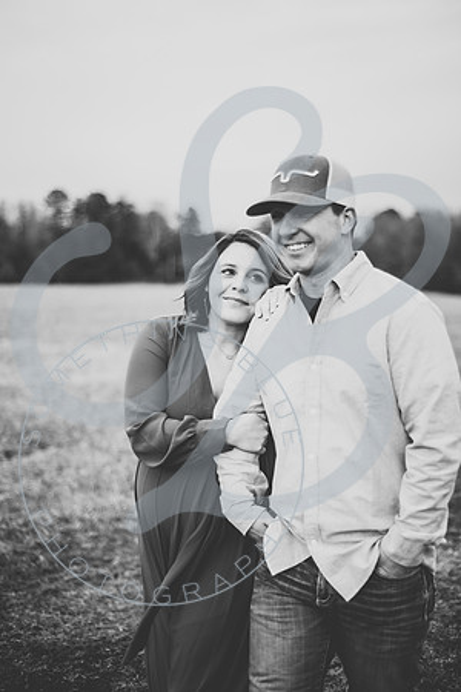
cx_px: 230
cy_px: 346
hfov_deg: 27.0
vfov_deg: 39.6
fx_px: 960
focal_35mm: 50
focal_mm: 50
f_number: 1.8
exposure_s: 1/250
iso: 320
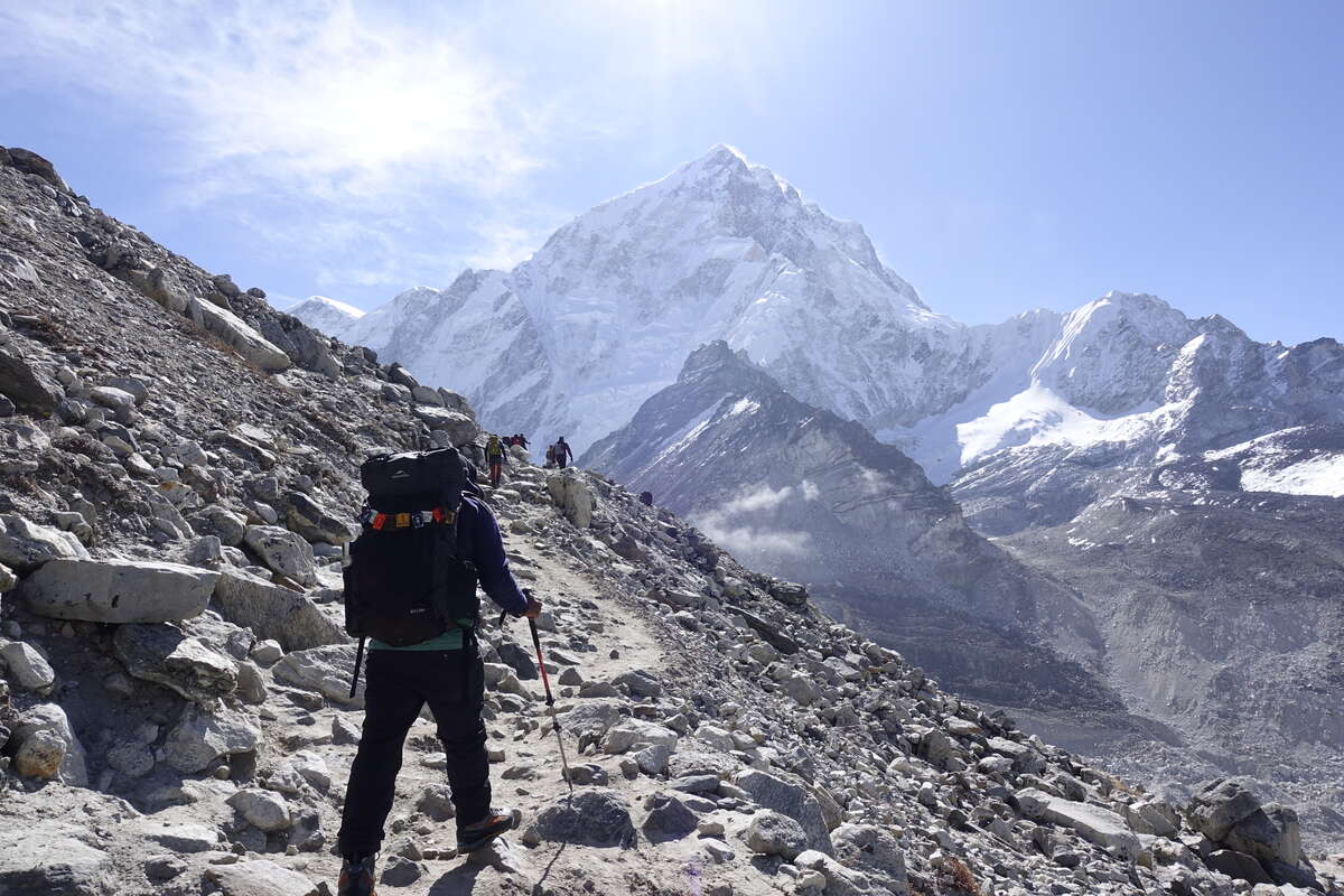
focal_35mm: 24
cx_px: 672
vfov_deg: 53.1
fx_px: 896
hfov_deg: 73.7
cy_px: 448
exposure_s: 1/640
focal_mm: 8.8
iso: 125
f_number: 5.6
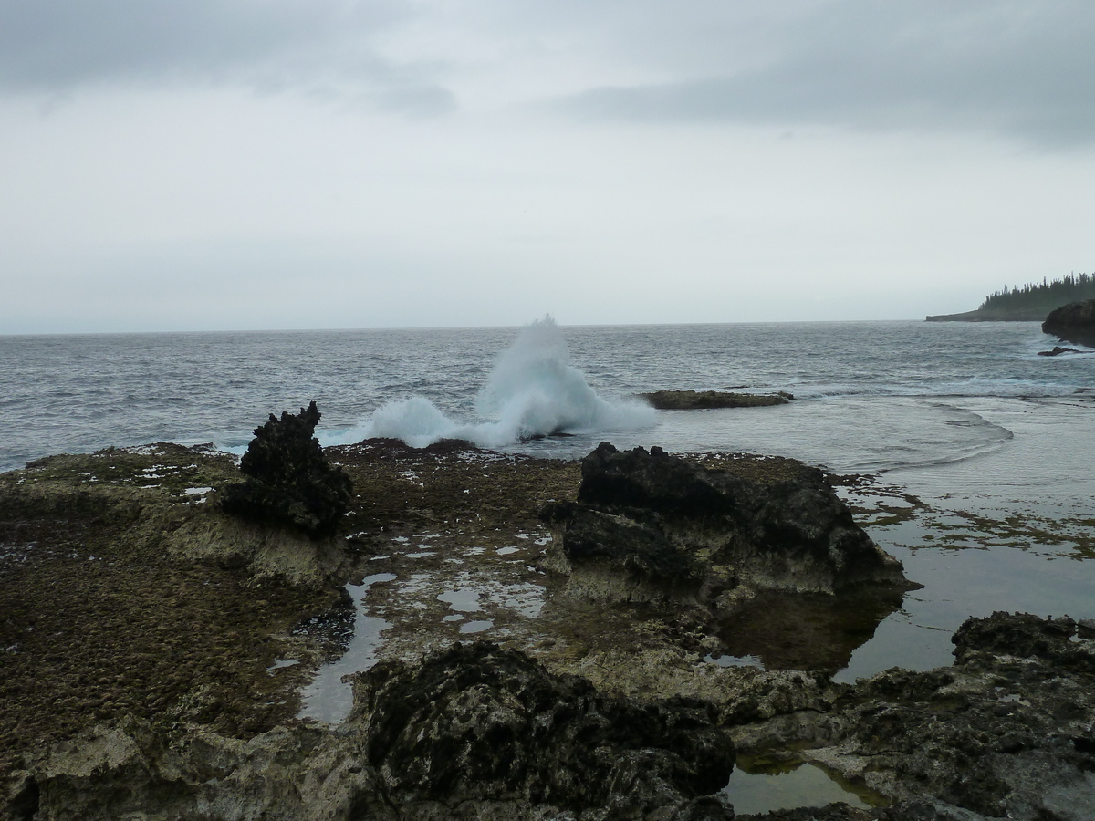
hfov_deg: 56.8
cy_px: 410
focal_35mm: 32
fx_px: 1012
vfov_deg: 44.2
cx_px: 548
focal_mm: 5.3
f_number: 4
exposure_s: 1/160
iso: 125
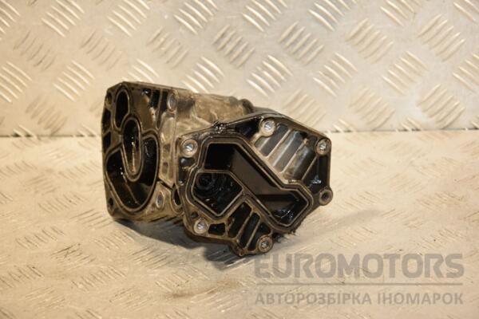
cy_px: 160
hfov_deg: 21.9
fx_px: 1237
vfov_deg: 14.7
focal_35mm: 93
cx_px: 240
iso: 800
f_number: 5.3
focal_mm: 62
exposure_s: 1/160
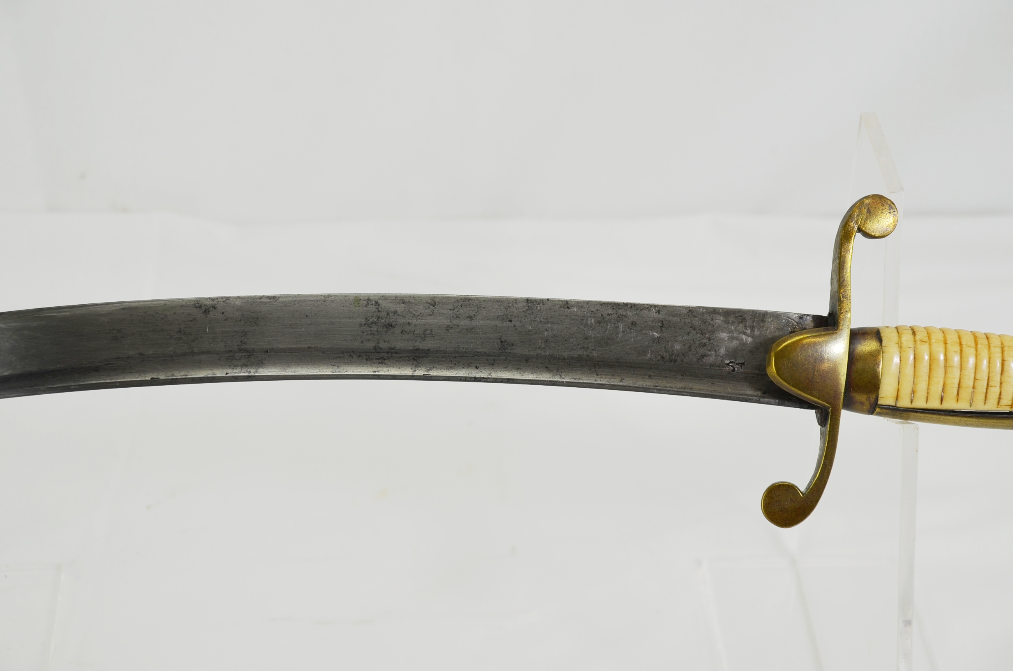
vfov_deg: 17.4
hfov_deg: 26.0
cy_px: 336
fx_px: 2190
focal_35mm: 78
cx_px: 506
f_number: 6.3
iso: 200
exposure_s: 1/160
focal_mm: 52
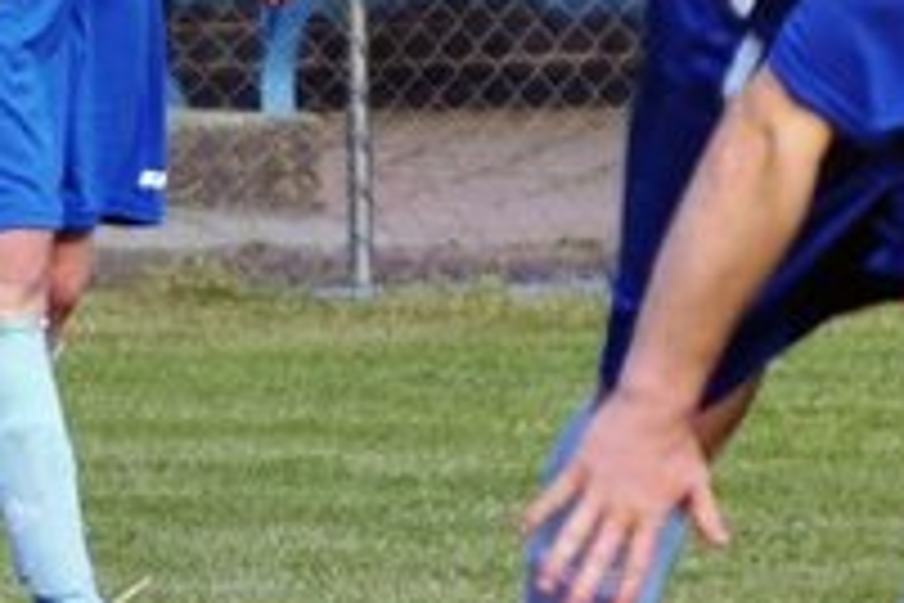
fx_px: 24356
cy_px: 133
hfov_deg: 2.1
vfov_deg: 1.4
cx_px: 261
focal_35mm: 970
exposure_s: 1/1000
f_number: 5.6
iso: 200
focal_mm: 200
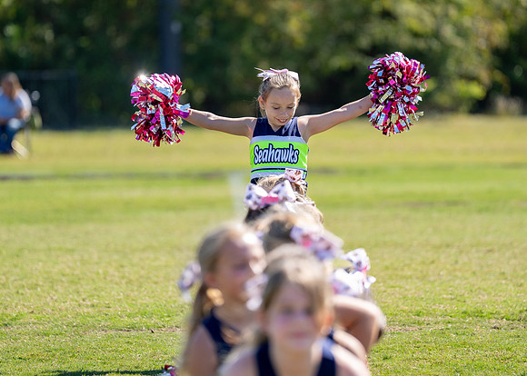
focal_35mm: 285
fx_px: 4262
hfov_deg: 7.1
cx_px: 259
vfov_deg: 5.1
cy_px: 125
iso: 200
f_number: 2.8
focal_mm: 200
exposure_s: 1/2000
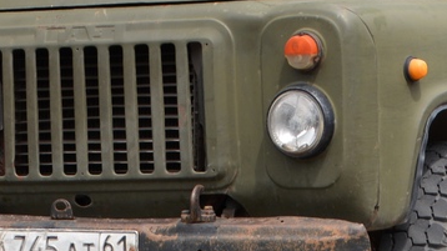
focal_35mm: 200
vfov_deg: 6.0
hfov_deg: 10.7
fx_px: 2369
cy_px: -17
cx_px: 365
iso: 200
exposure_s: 1/250
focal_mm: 38
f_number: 8
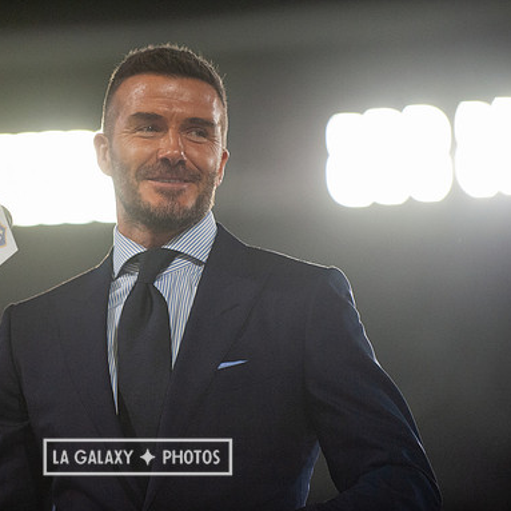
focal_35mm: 257
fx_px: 4292
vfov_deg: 6.8
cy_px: 256
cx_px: 137
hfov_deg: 6.8
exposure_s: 1/3200
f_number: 2.8
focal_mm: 200
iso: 3200
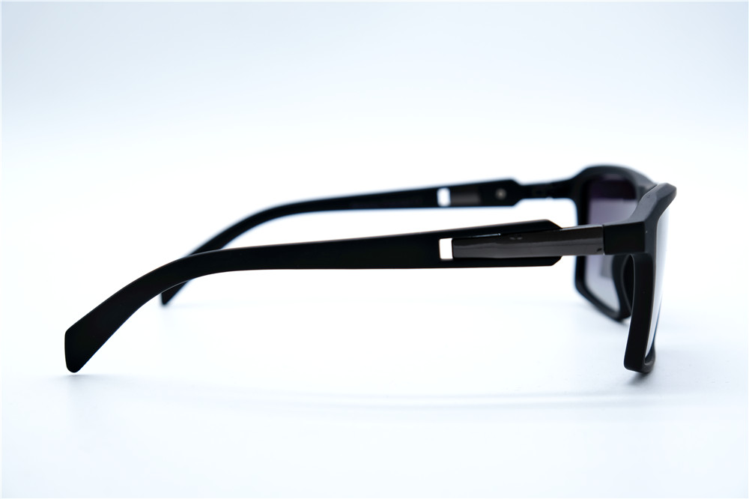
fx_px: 1165
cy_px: 250
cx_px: 374
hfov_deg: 35.7
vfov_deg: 24.2
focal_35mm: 56
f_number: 5.6
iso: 160
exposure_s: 1/125
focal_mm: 37.4
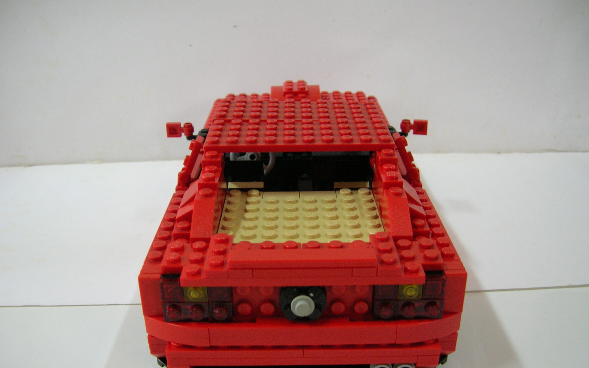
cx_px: 297
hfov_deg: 52.7
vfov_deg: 34.3
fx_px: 594
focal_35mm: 37
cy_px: 221
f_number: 2.9
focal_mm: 5.7
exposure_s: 1/5.7
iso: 100
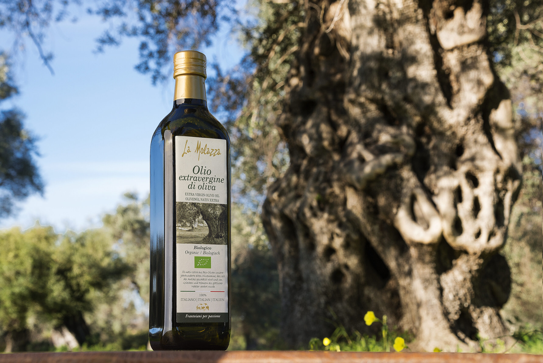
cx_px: 272
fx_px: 830
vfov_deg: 24.6
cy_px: 182
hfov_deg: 36.2
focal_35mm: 55
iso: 320
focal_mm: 55
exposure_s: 1/100
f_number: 11
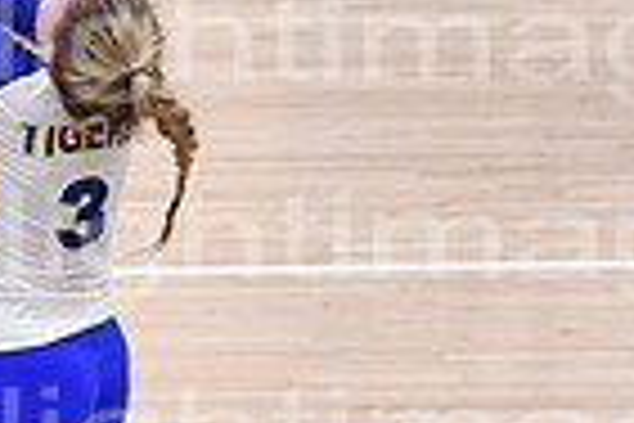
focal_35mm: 554
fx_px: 9756
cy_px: 344
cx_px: 261
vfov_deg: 2.5
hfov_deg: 3.7
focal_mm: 90
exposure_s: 1/1000
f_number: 3.2
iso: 6400
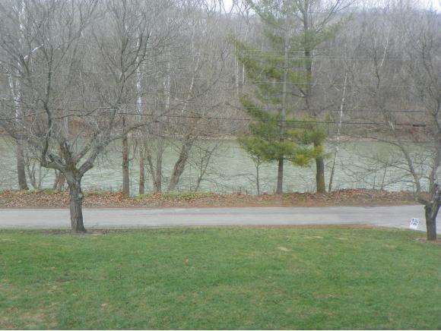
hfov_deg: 47.8
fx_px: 497
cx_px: 220
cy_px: 166
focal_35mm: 39
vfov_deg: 36.9
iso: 64
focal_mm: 6.9
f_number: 3.2
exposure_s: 1/100
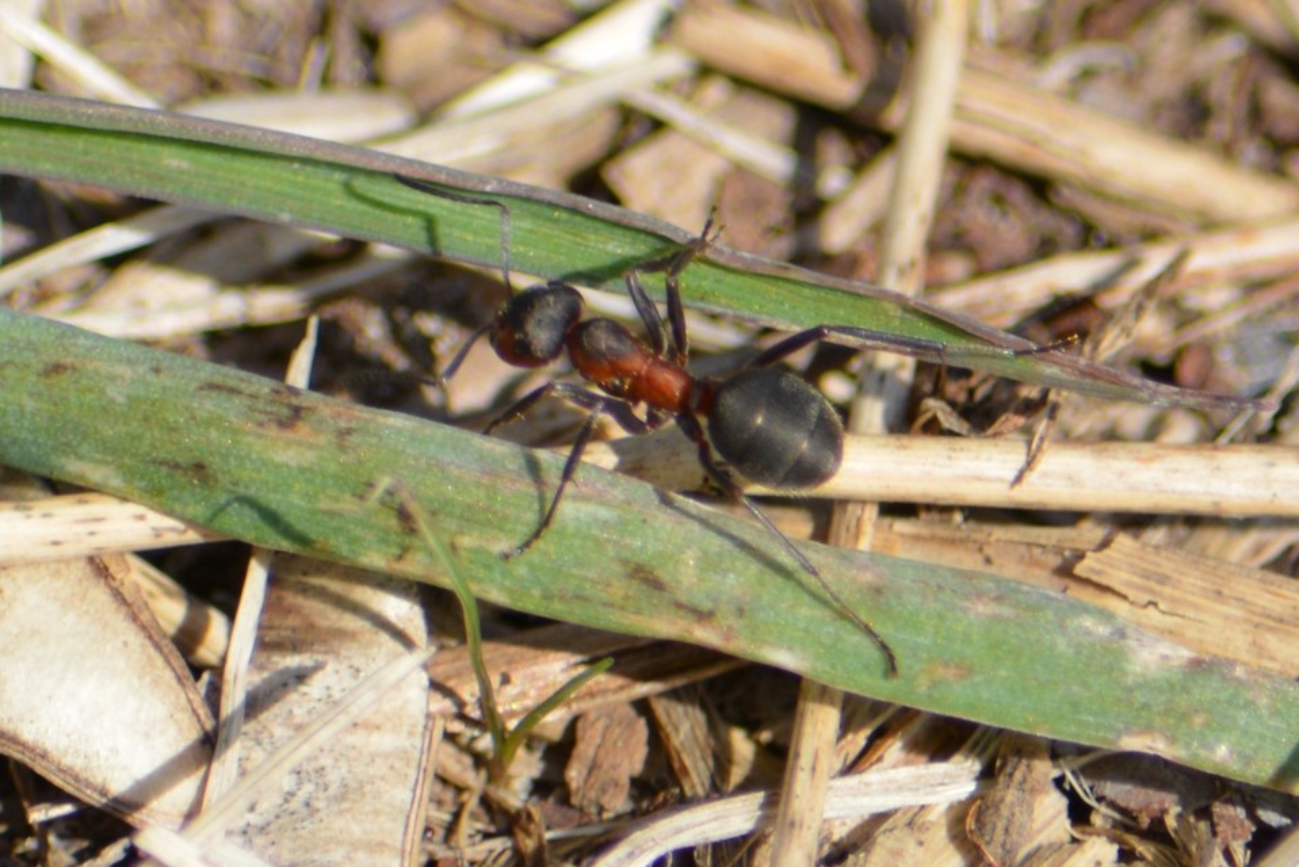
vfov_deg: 3.1
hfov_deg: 4.6
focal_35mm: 450
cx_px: 650
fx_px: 16241
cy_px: 434
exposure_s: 1/640
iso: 200
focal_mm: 300
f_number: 6.3
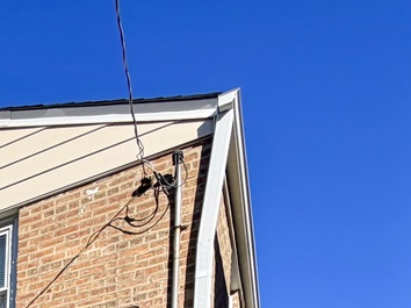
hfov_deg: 24.3
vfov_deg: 17.7
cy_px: 622
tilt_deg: +1.0
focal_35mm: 57
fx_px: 676
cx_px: -241
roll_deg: -1.9
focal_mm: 2.22
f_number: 2.2
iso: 20
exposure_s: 1/928
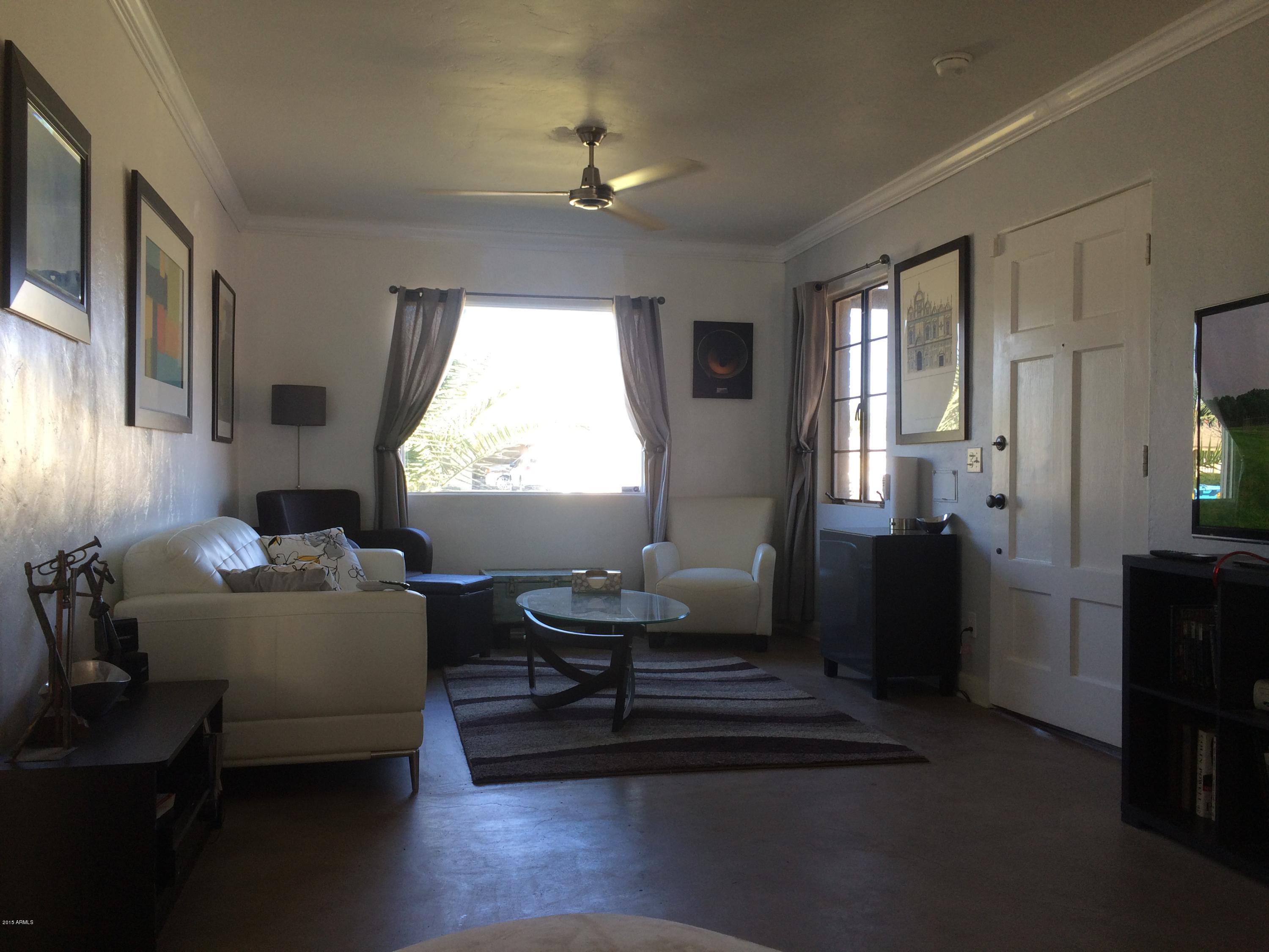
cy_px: 476
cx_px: 634
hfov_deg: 61.7
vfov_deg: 48.2
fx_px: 1063
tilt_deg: +0.7
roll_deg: -1.1
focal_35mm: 29
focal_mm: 4.15
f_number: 2.2
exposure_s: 1/60
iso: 50
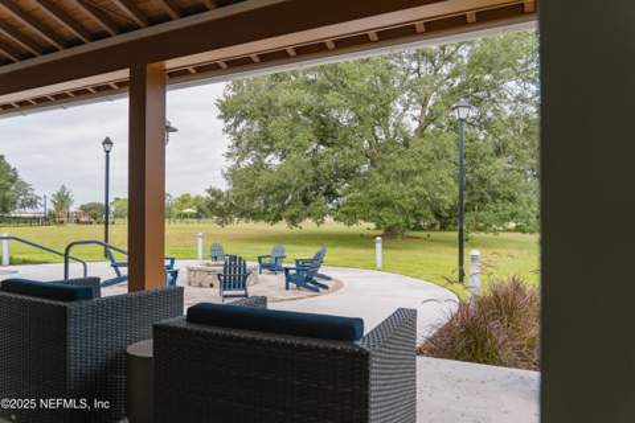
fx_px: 423
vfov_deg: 53.1
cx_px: 318
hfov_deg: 73.7
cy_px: 212
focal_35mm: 24
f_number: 4
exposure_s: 1/250
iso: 200
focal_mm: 24
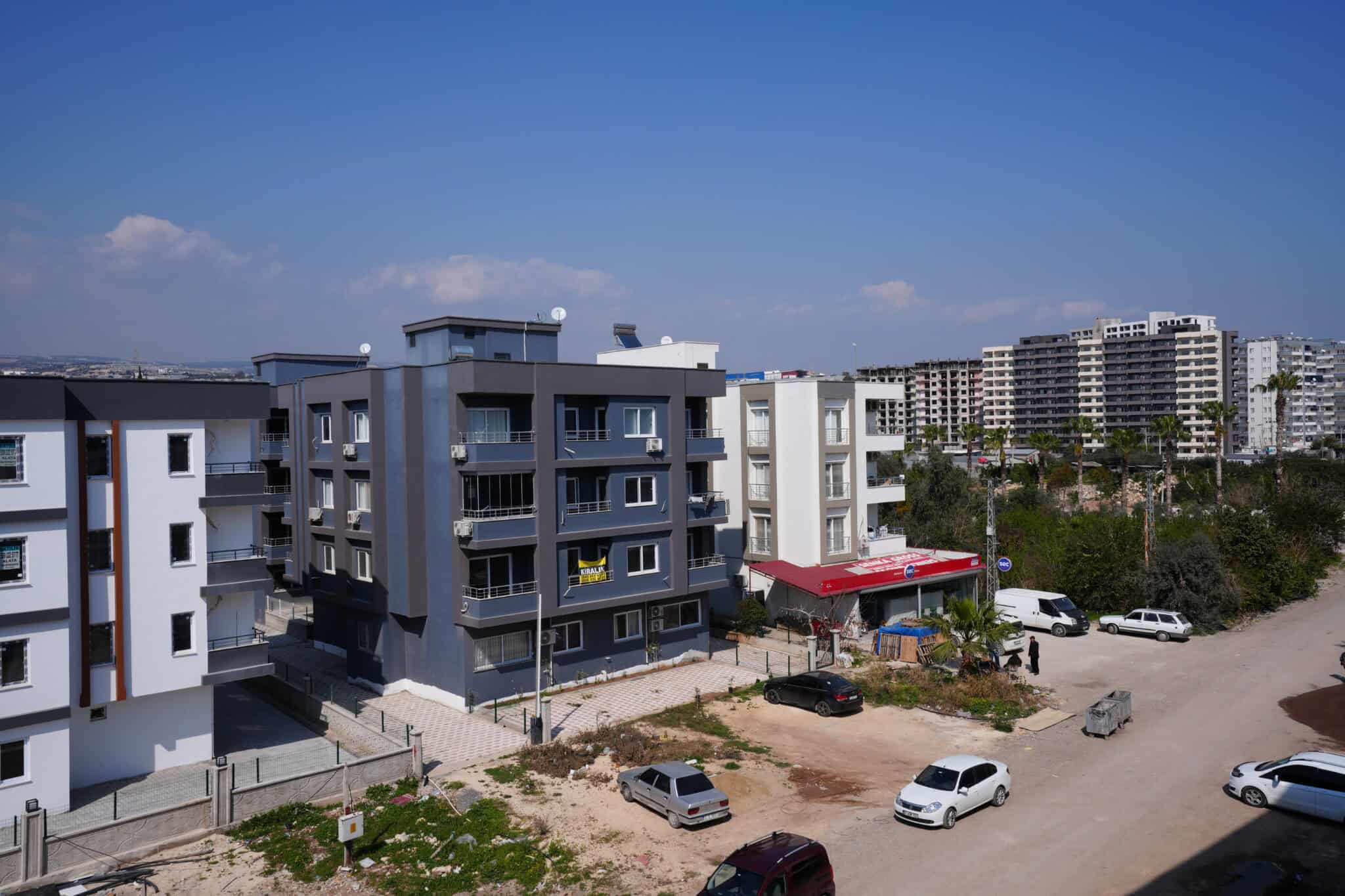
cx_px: 672
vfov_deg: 49.5
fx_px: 971
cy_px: 448
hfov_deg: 69.4
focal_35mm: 26
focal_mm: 26
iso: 100
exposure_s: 1/320
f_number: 10
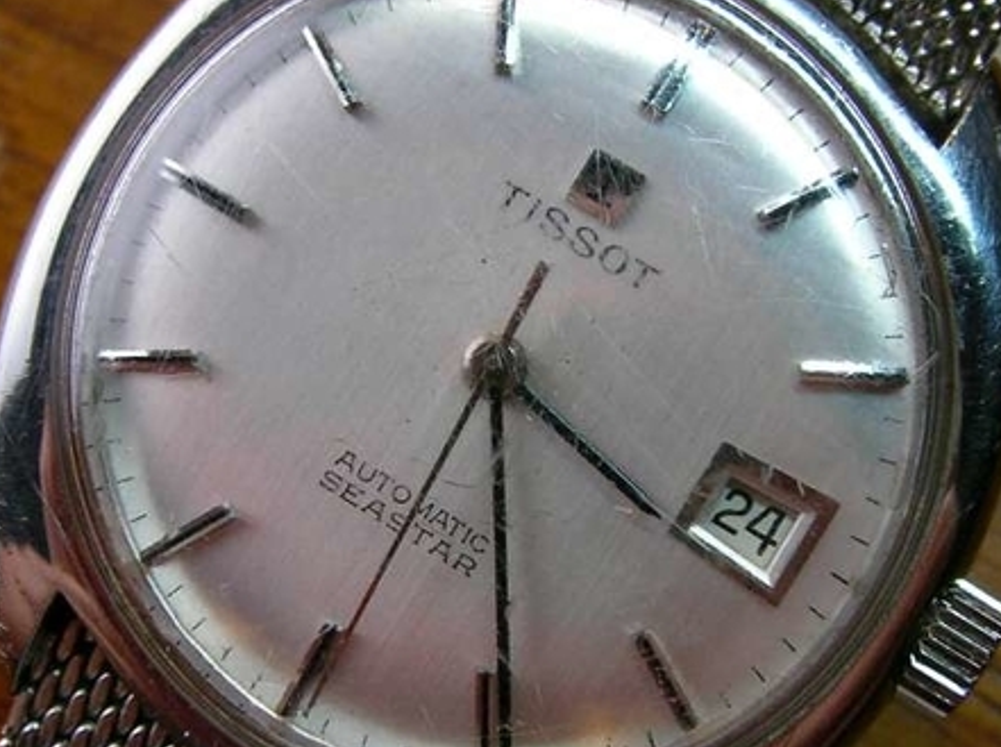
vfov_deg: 21.2
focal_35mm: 69
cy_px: 356
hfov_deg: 28.2
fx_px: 1991
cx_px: 506
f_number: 3.5
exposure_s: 1/30.1
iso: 91
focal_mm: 5.8
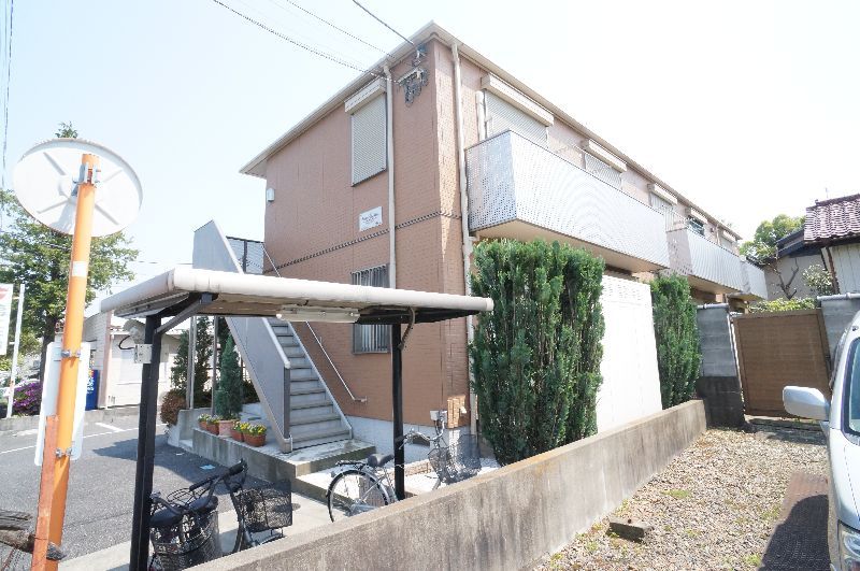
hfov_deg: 73.8
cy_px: 286
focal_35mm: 24
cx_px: 430
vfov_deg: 53.0
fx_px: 573
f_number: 11
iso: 1600
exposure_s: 1/500
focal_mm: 16
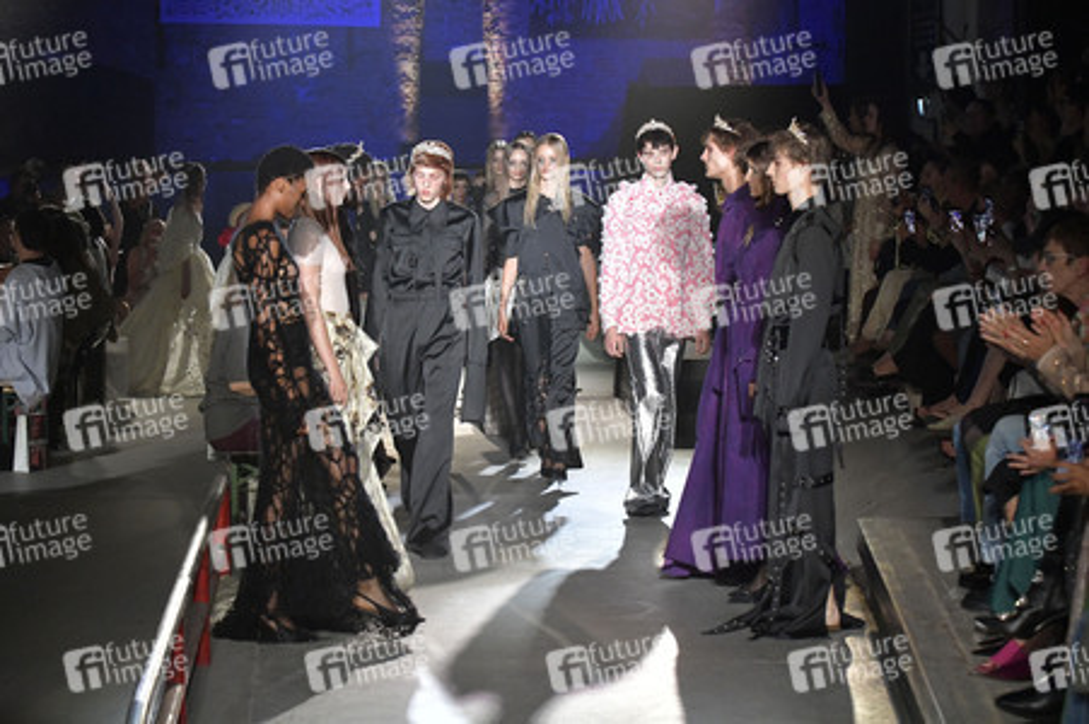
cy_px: 362
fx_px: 3265
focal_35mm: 108
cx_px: 544
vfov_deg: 12.7
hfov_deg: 18.9
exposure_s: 1/400
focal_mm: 90
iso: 5000
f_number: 5.6
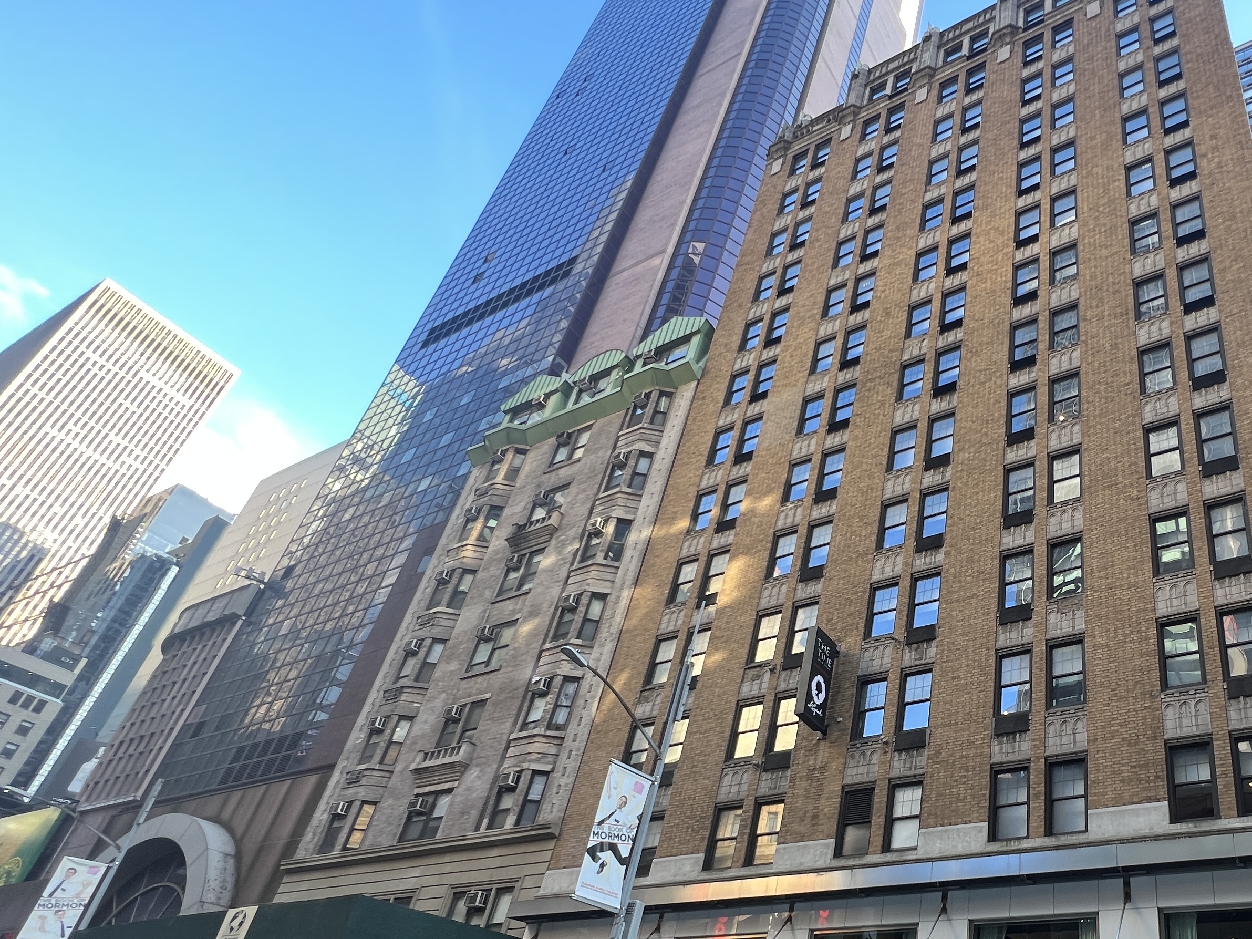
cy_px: 689
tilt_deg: +29.4
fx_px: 796
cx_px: 964
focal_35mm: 22
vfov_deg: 58.3
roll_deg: -2.8
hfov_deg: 70.4
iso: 64
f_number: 1.8
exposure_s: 1/120
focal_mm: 1.57
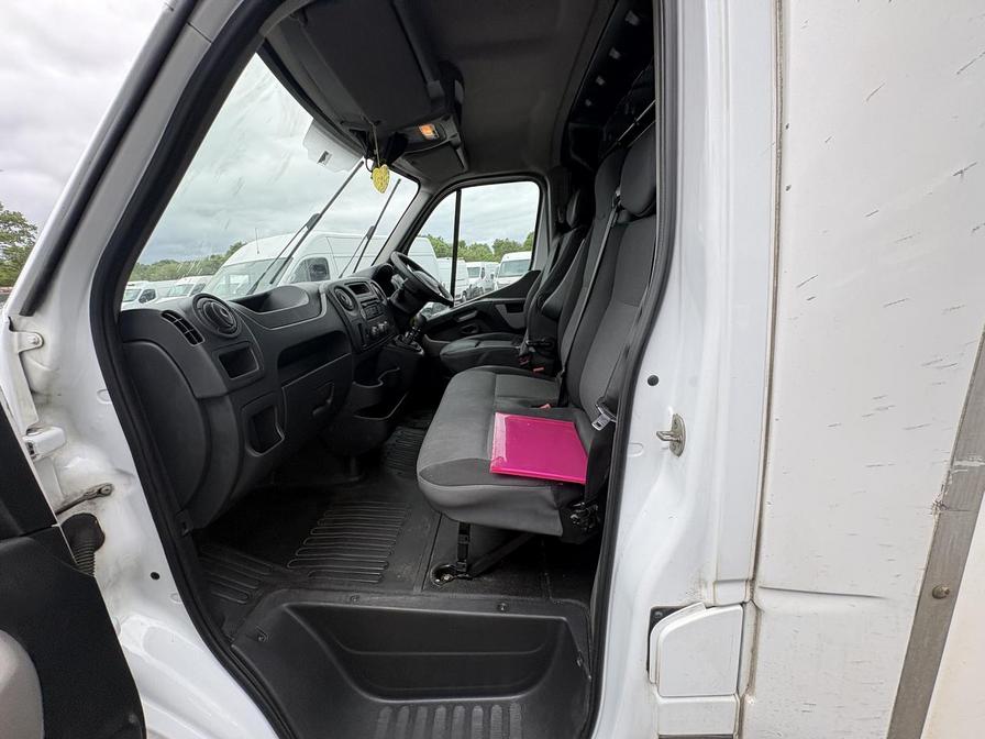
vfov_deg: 85.7
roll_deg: -1.3
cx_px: 492
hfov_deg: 102.1
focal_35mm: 14
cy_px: 370
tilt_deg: -7.6
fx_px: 398
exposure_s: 1/257
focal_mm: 2.22
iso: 64
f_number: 2.2
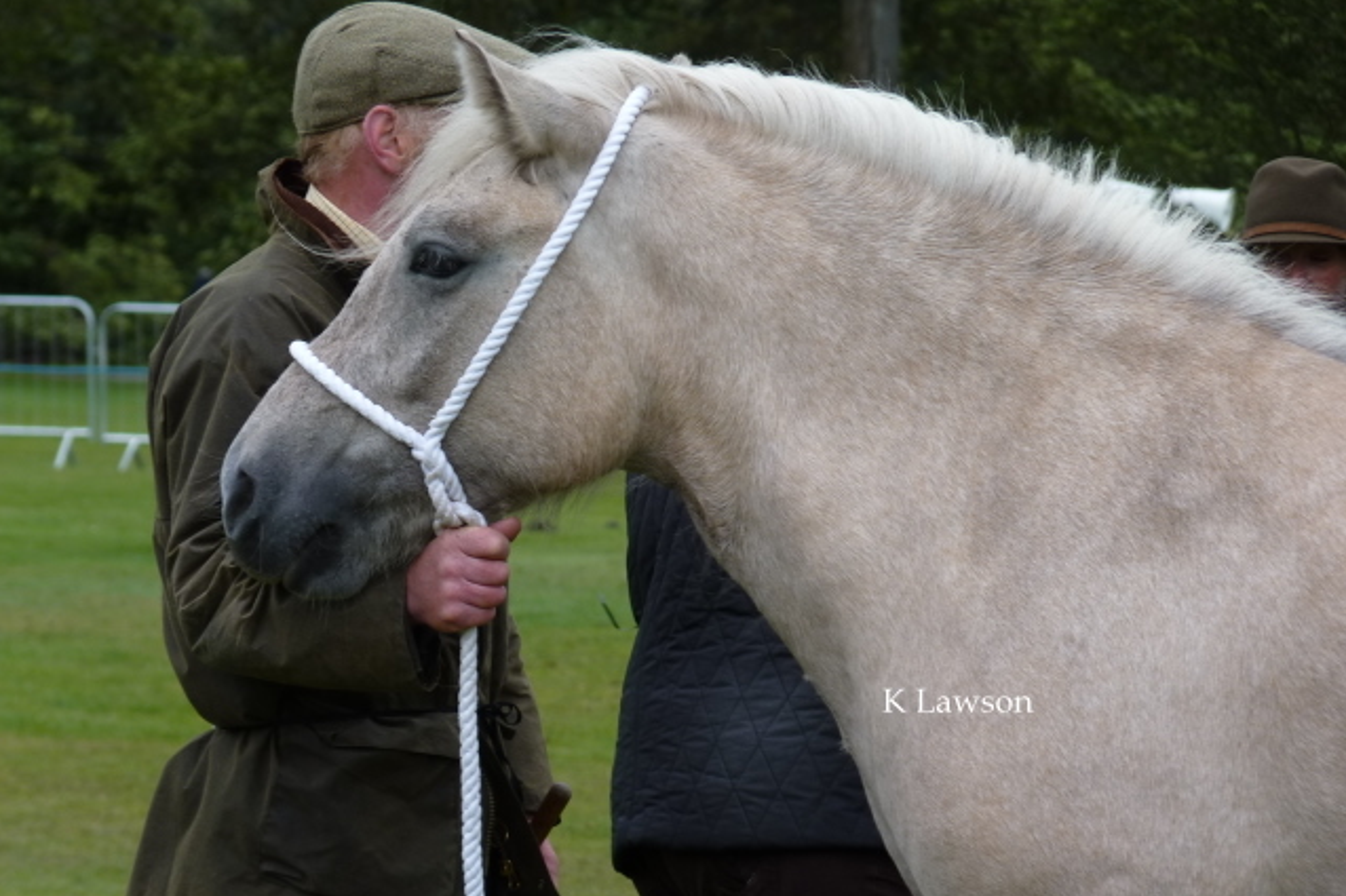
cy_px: 485
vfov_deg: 4.8
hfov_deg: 7.2
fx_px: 10652
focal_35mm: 285
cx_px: 673
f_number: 4
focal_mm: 48.6
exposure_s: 1/250
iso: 80
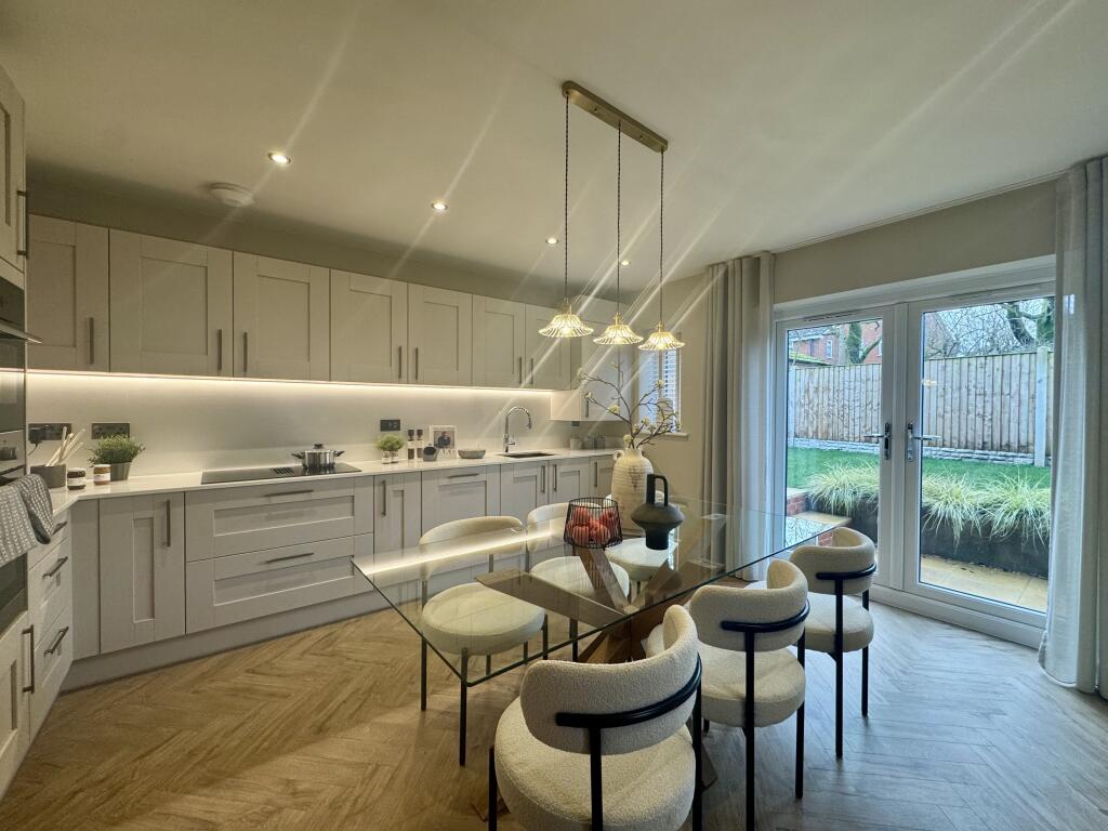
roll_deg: -0.5
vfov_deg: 85.7
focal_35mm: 14
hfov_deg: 102.1
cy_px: 416
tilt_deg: -1.4
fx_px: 448
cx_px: 554
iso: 160
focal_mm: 2.22
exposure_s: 1/100
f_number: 2.2
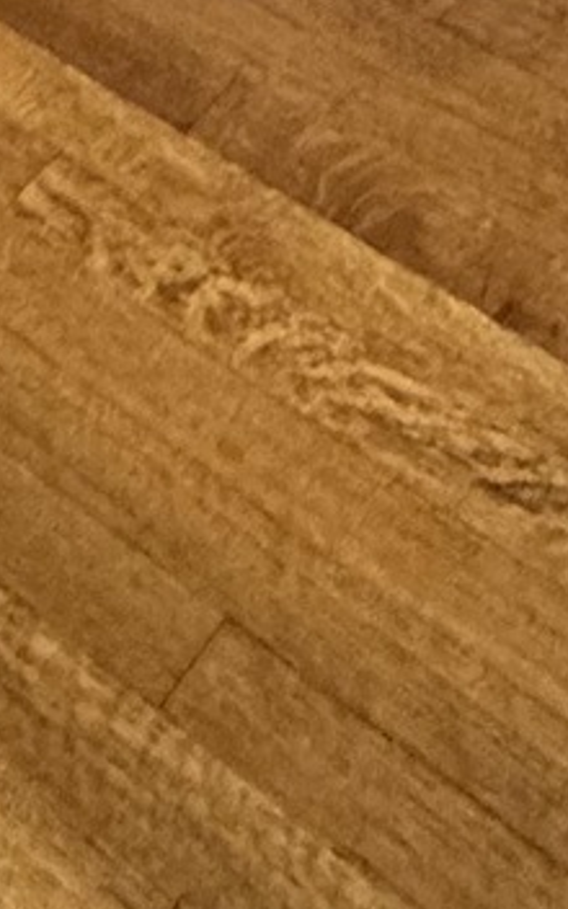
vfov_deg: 12.4
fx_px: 2402
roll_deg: +3.1
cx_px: 336
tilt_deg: -6.7
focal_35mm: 97
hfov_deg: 13.5
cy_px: -1635
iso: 400
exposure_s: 1/60
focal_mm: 2.22
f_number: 2.2
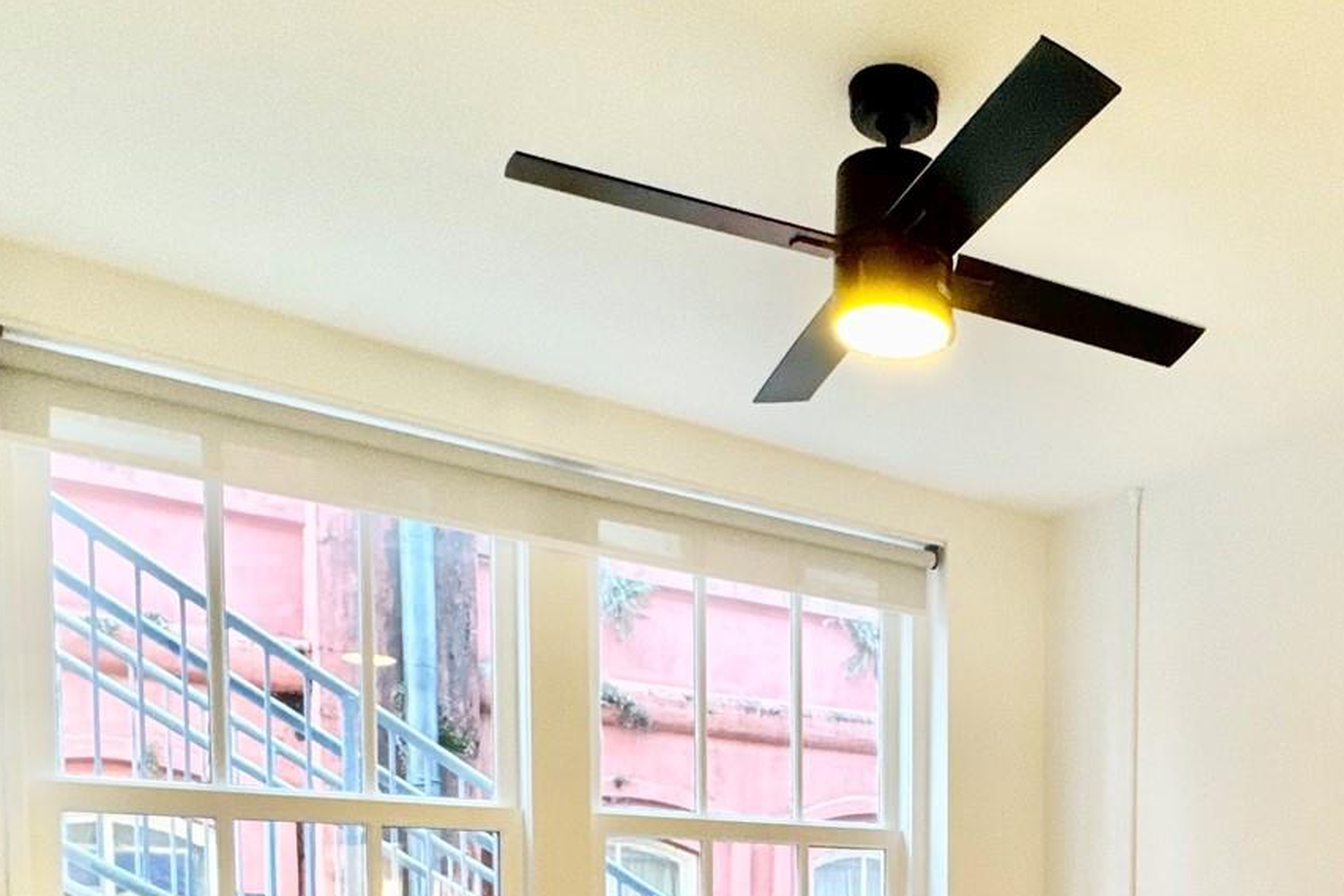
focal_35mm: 35
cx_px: 1014
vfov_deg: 33.2
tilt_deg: -3.4
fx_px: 1307
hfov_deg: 52.0
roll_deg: -0.4
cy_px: 983
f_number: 2.2
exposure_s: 1/60
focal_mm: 2.22
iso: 200
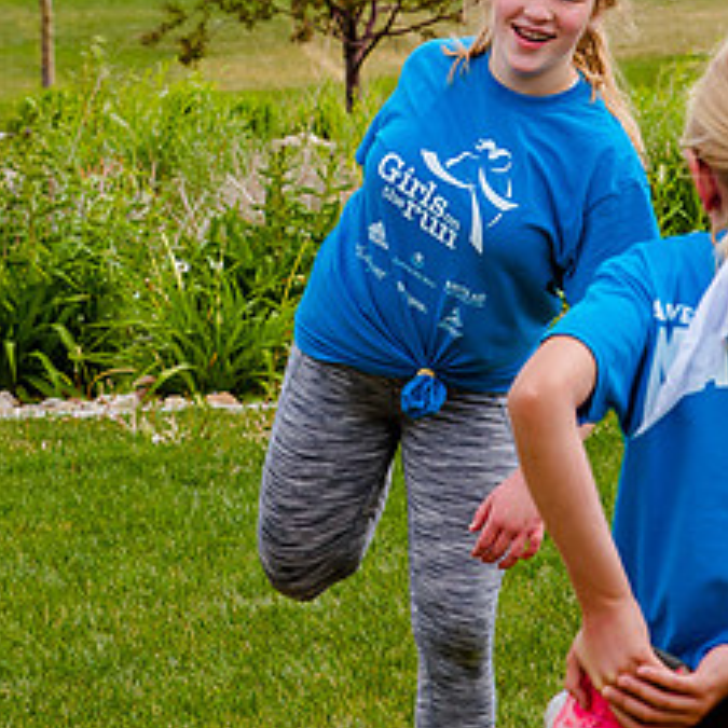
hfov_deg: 5.7
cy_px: 129
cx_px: 294
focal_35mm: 306
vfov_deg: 5.7
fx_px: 7281
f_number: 9
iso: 200
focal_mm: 92
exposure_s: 1/320
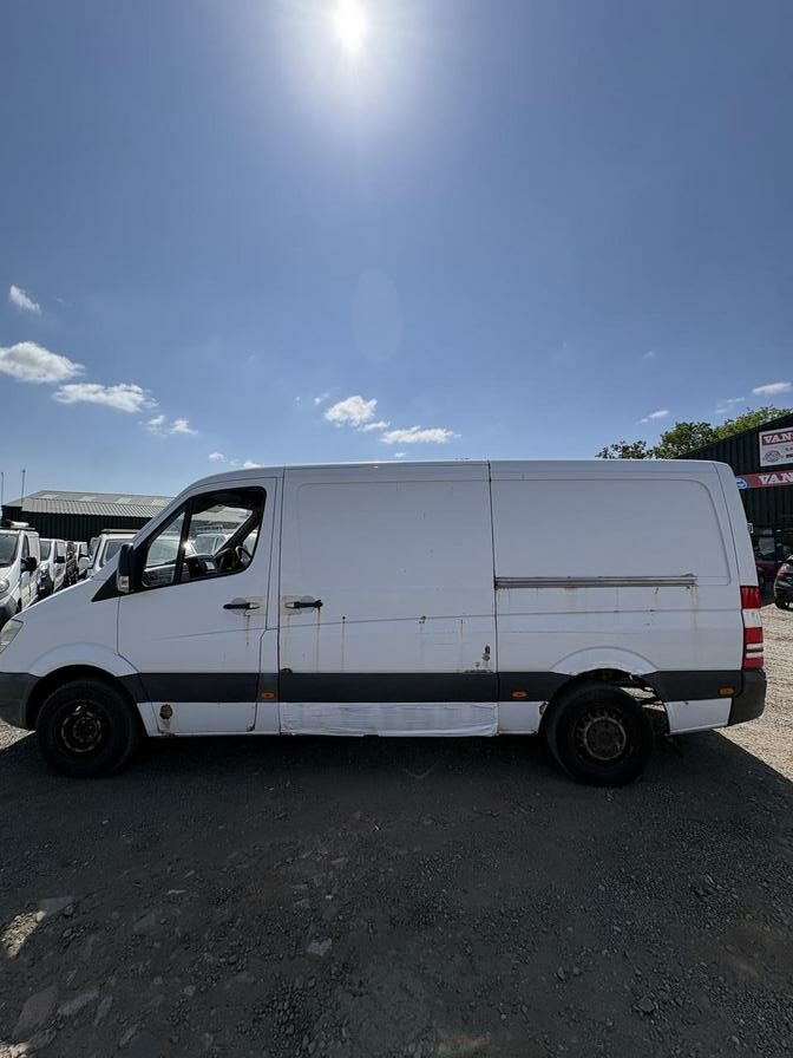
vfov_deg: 102.1
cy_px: 529
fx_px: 428
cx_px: 396
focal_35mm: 14
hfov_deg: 85.7
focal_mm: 2.22
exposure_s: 1/3106
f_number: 2.2
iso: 50
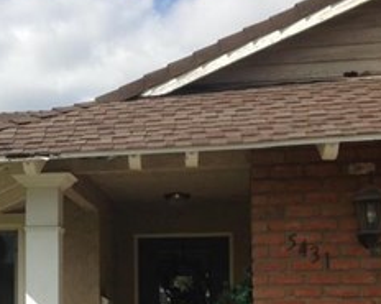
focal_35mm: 89
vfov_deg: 17.0
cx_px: 48
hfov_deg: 21.1
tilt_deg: +0.8
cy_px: 268
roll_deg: -0.7
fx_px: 1002
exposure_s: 1/1695
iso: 50
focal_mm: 4.12
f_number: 2.4
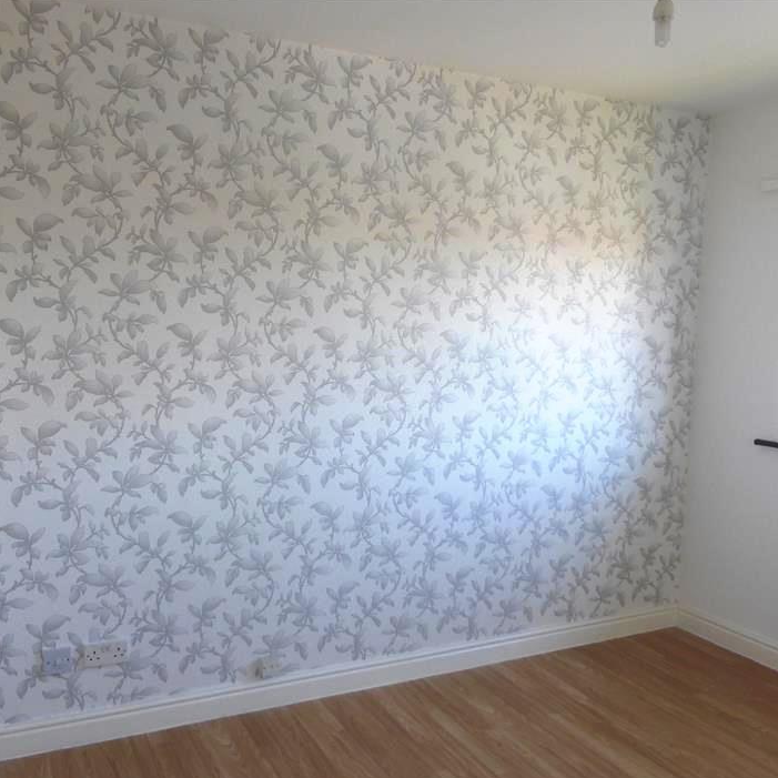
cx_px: 371
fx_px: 788
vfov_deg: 52.5
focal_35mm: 31
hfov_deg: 52.5
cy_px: 421
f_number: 3.3
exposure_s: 1/60
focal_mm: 4.3
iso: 160
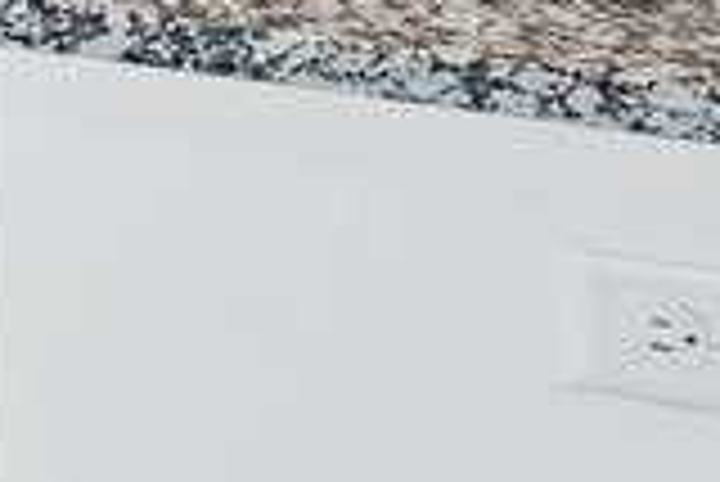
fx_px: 1902
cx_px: -1400
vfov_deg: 10.9
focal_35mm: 95
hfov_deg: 11.8
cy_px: -847
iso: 400
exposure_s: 1/25
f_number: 10
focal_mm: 14
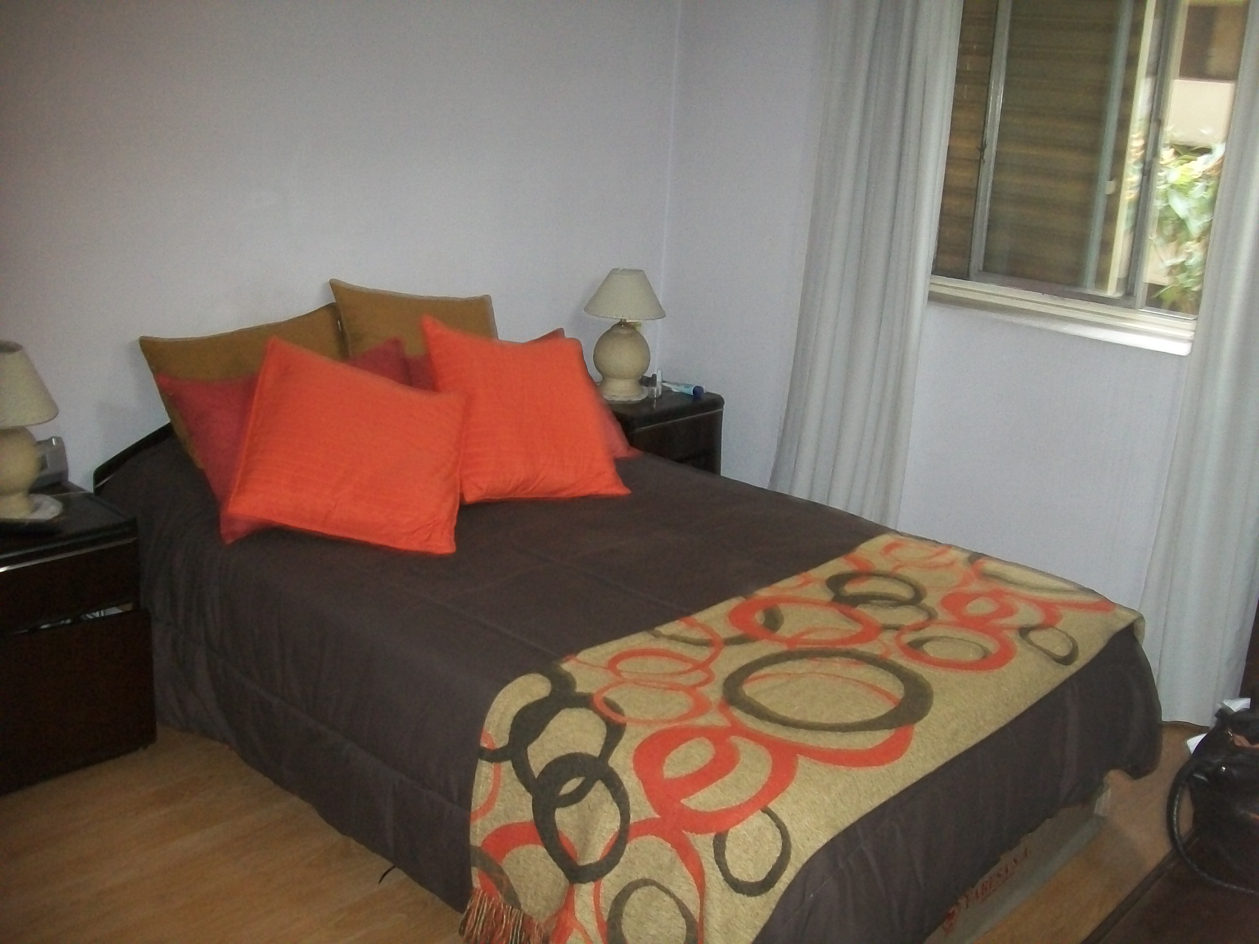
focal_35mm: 36
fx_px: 1309
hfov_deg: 51.4
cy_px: 472
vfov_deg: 39.7
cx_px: 630
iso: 240
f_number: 2.7
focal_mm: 6
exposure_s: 1/30
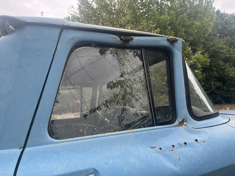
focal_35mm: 26
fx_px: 177
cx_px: 118
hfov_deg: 67.3
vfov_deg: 53.1
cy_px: 88
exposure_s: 1/163
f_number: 1.6
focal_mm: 5.1
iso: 40
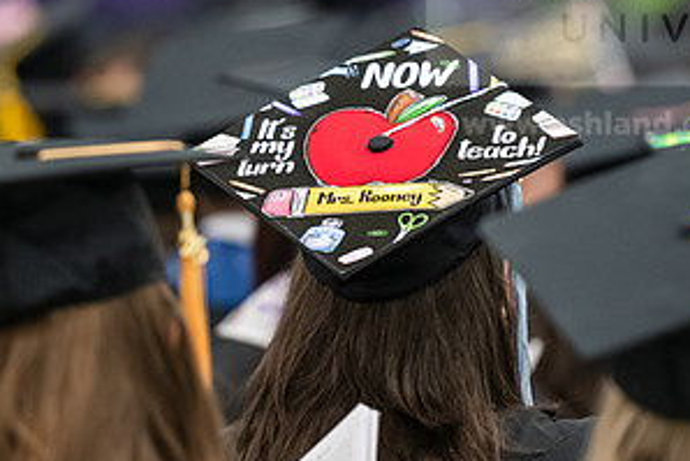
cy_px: 173
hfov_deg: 5.4
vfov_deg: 3.6
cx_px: 357
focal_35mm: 380
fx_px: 7287
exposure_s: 1/200
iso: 3200
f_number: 2.8
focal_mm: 195
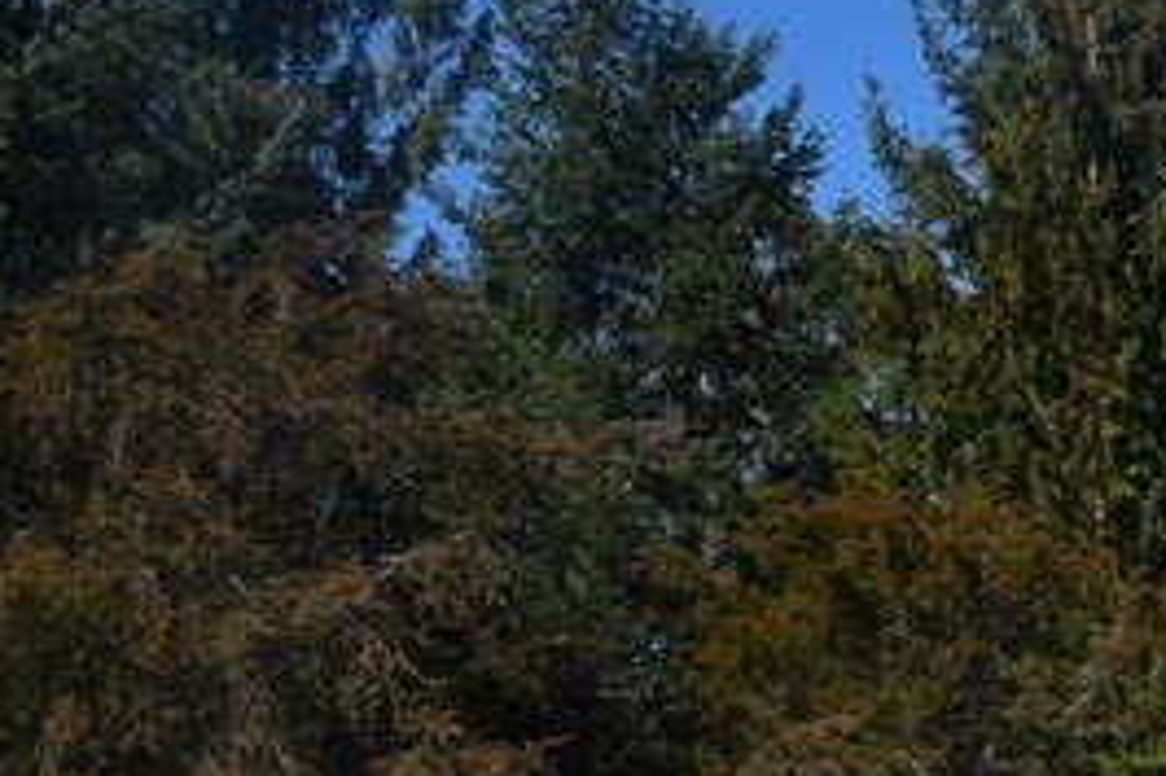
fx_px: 4565
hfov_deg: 14.4
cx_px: 1083
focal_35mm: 141
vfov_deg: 9.4
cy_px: 1280
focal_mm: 23
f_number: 11
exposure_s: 1/500
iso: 200
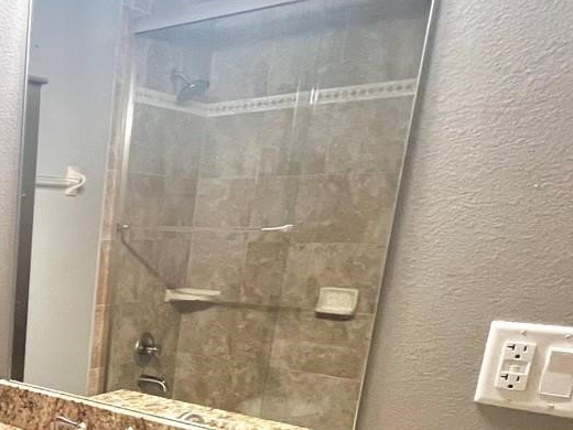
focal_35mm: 40
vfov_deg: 33.7
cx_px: -108
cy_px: 400
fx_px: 662
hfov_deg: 36.5
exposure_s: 1/60
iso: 400
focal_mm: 1.57
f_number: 1.8
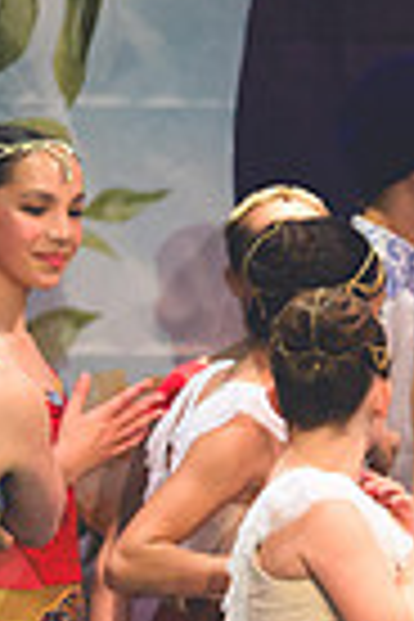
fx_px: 21664
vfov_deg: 1.6
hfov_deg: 1.1
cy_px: 554
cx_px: 392
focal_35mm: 1256
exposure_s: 1/500
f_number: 2.8
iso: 1800
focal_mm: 200
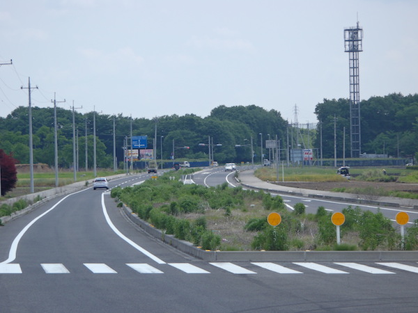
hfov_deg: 14.1
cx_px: 209
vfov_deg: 10.6
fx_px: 1691
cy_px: 156
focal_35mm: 140
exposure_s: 1/320
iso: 80
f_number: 5.9
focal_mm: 25
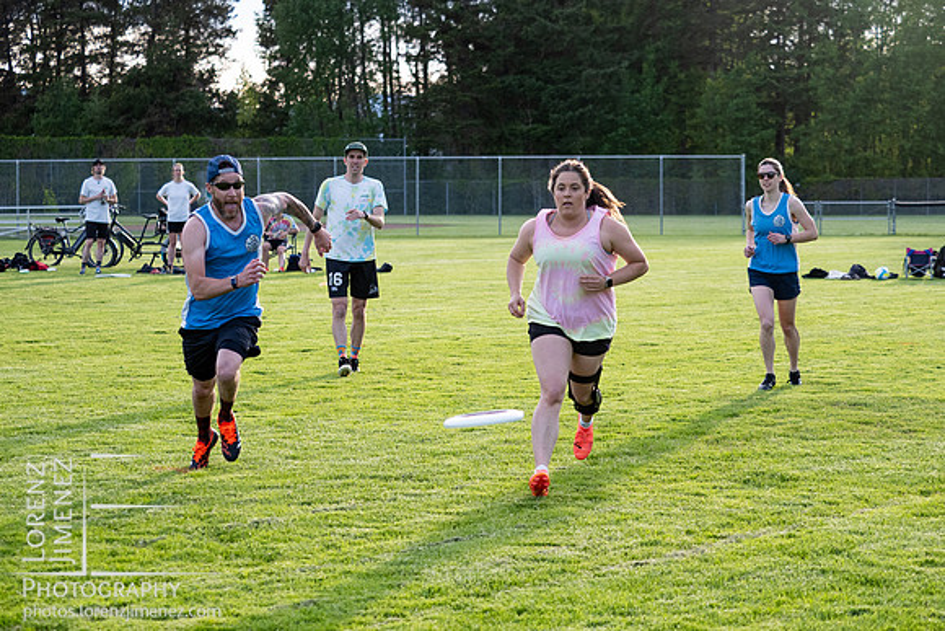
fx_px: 2394
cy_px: 283
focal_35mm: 91
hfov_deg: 22.3
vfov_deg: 15.0
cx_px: 473
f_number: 2.8
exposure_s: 1/1000
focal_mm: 43
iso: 500
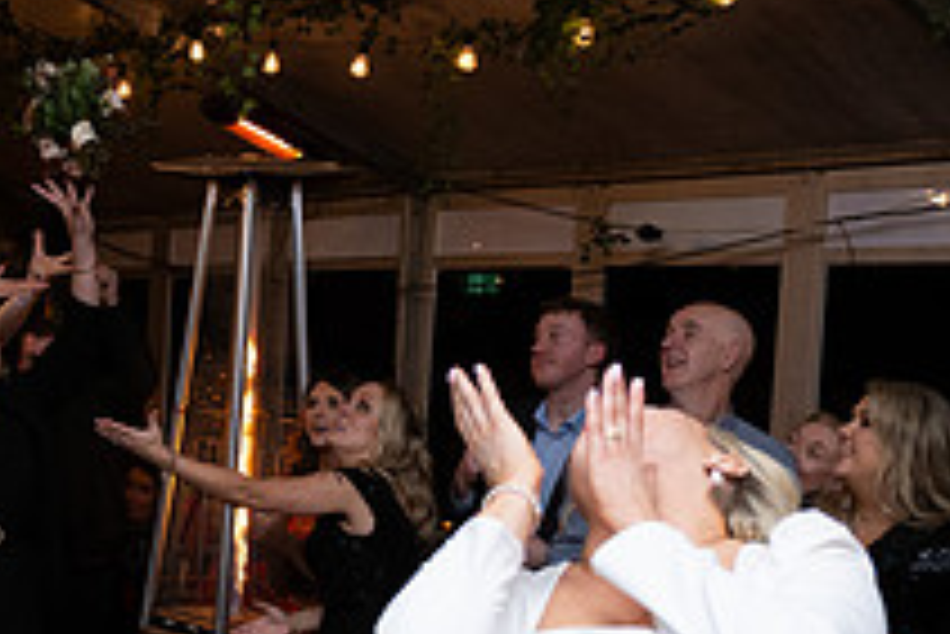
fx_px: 1743
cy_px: 438
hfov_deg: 28.5
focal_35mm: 66
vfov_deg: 20.5
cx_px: -9
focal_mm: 24
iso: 800
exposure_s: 1/160
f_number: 3.5
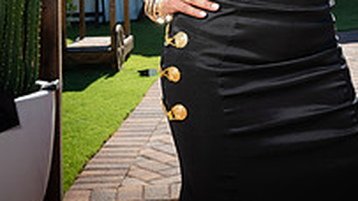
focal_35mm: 95
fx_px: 901
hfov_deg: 22.4
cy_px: -166
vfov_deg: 11.7
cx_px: 235
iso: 64
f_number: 8
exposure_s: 1/160
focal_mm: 41
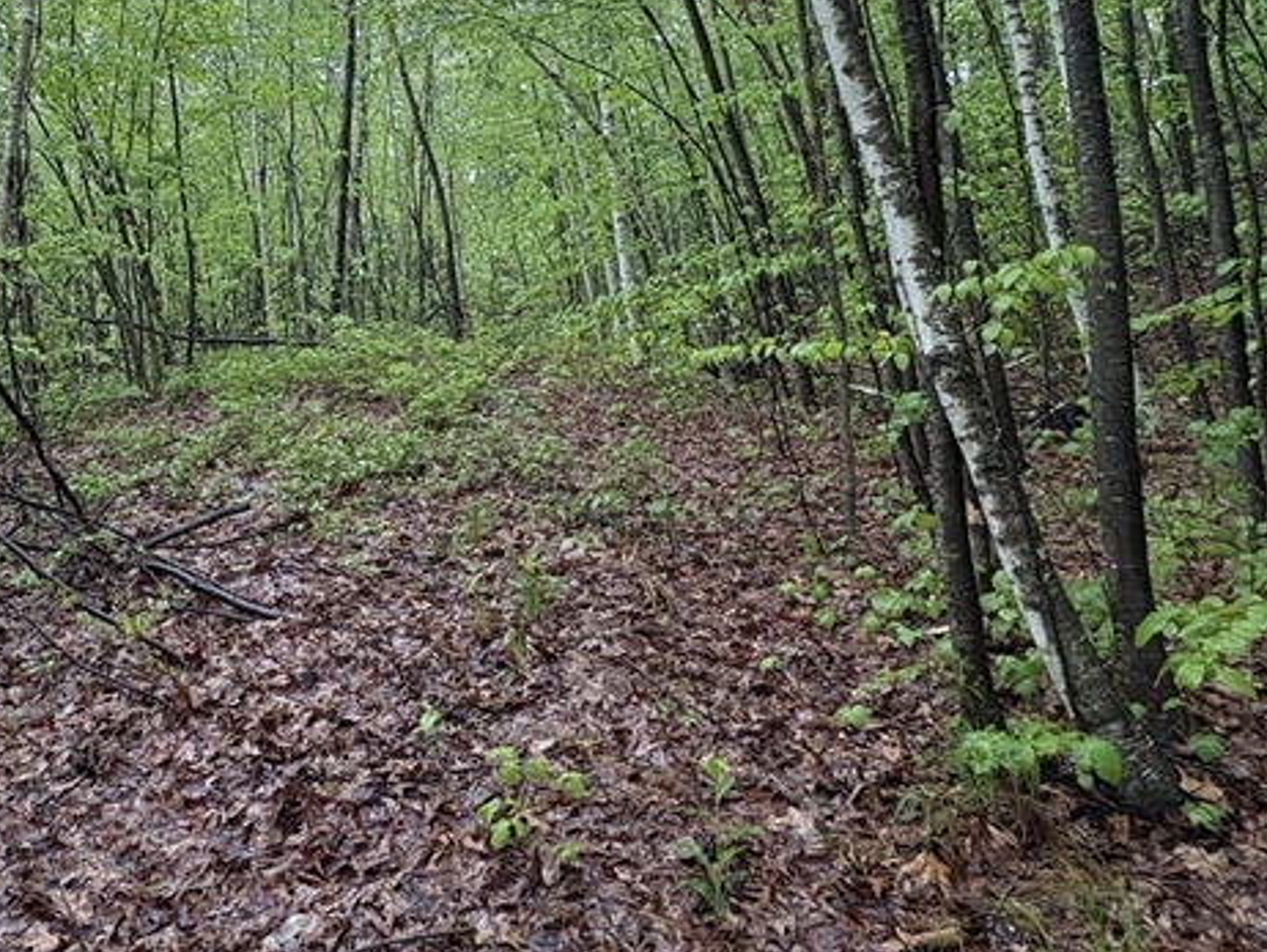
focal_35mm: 31
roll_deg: -5.6
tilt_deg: +4.9
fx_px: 1135
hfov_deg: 56.7
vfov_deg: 43.6
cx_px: 398
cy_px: 206
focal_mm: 2.22
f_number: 2.2
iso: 200
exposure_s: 1/86
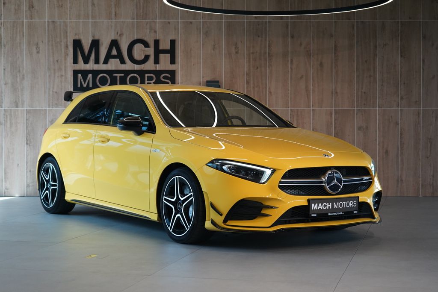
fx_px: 779
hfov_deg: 31.4
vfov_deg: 21.2
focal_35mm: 64
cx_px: 219
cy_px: 146
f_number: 5.6
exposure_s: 1/160
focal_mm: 64
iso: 1600
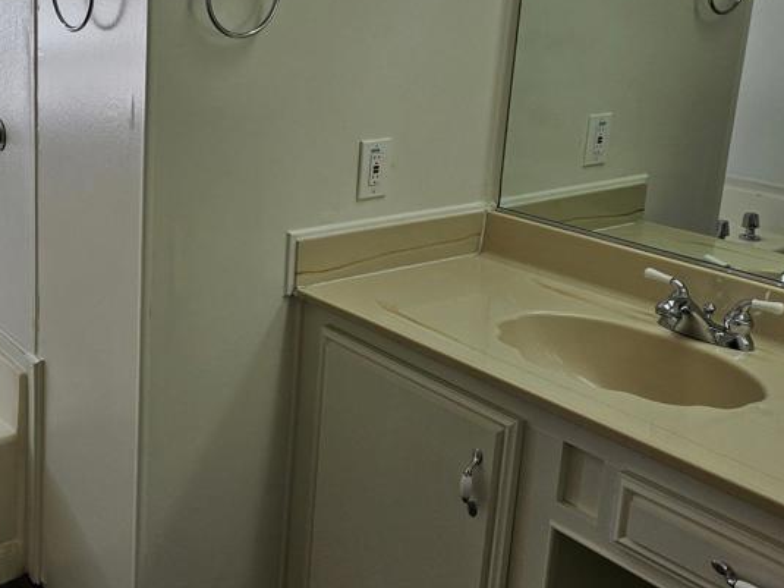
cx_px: 117
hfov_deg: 40.5
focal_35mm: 44
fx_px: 996
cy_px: 191
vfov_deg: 32.6
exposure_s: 1/153
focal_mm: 5.4
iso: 25
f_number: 1.8
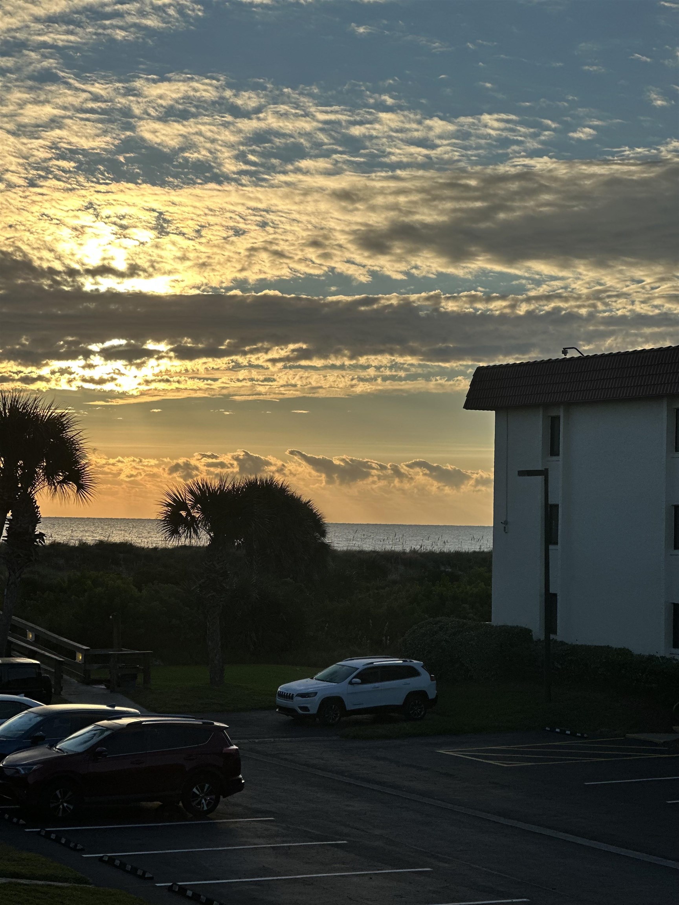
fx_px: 2014
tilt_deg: +3.8
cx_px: 340
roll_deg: -1.4
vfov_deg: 25.3
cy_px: 452
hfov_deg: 19.1
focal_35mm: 77
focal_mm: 9
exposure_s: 1/1085
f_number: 2.8
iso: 32
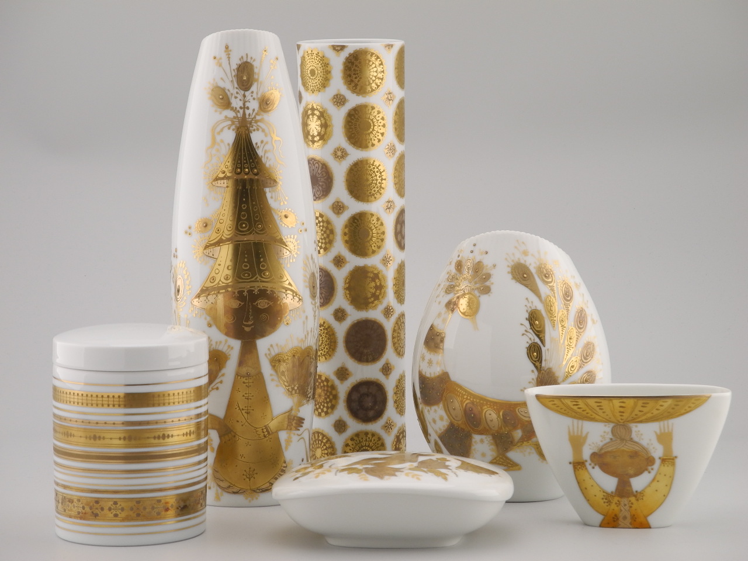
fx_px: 3306
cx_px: 374
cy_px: 280
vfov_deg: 9.7
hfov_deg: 12.9
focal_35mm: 153
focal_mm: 32.6
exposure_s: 1/100
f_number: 5
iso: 100
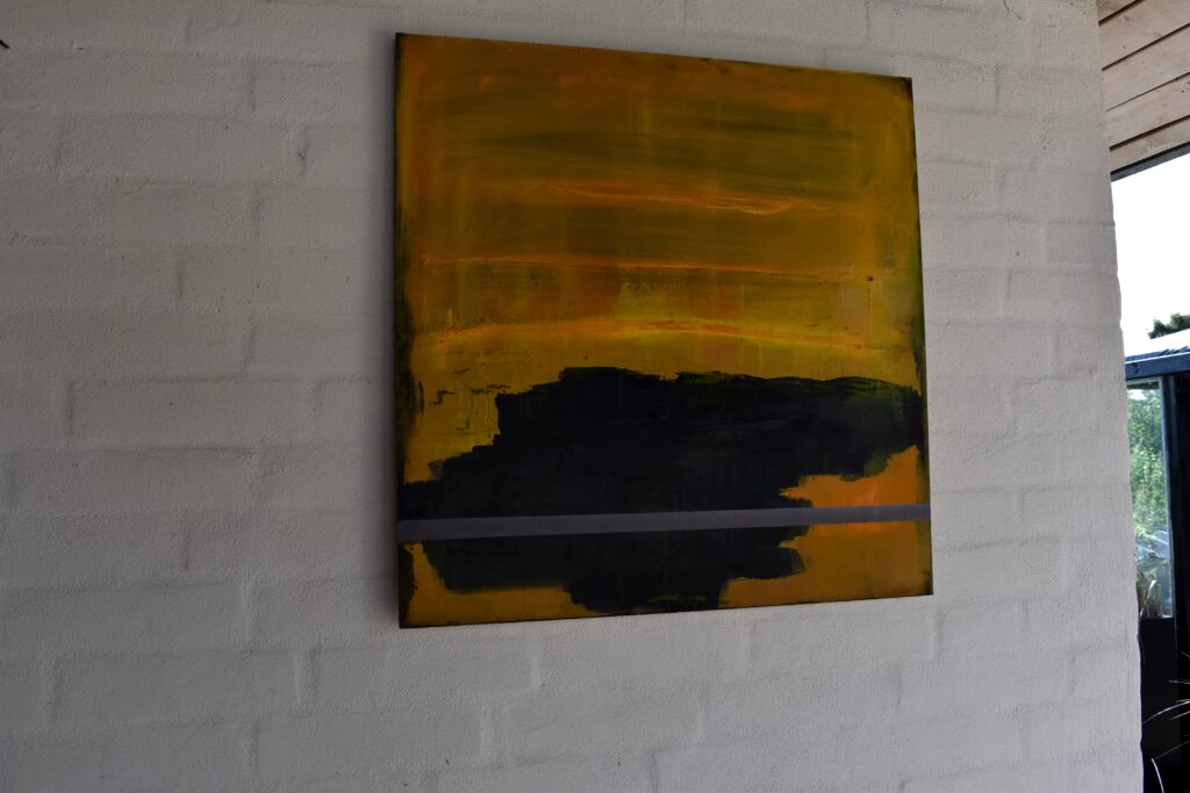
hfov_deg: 59.5
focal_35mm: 32
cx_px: 595
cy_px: 396
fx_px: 1041
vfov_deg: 41.7
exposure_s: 1/250
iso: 280
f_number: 8
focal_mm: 21
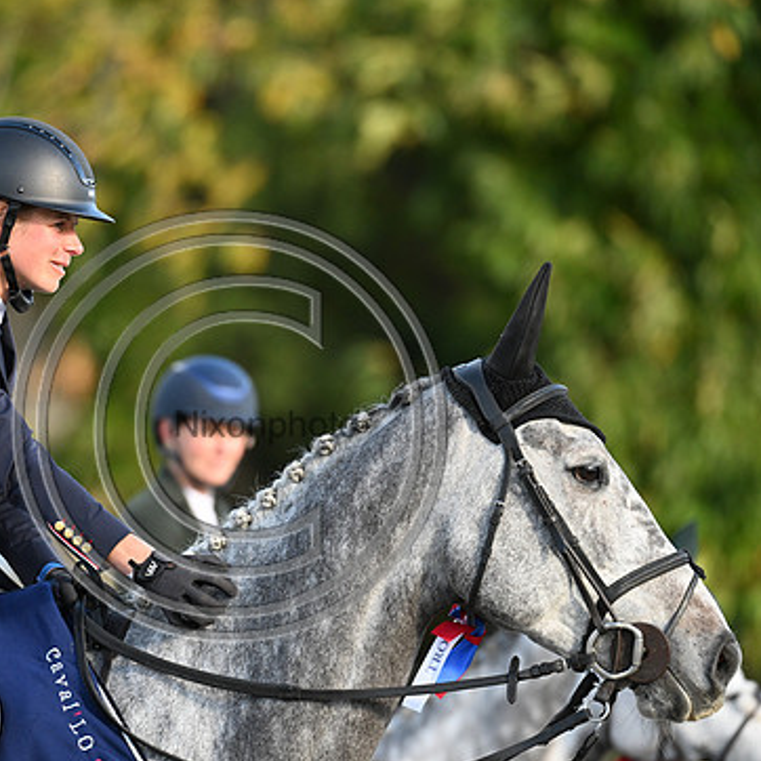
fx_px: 12884
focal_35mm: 518
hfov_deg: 3.4
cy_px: 396
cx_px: 206
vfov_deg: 3.4
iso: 1800
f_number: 5.6
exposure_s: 1/1250
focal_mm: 380
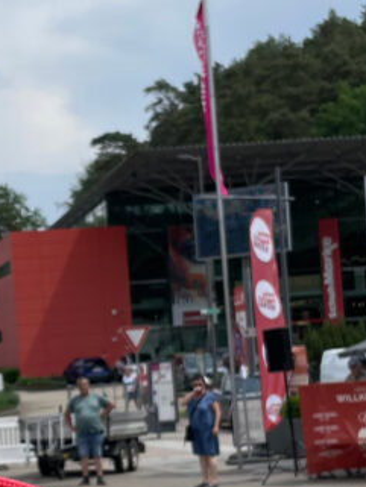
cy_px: 449
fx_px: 1169
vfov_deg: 22.9
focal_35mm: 83
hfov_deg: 17.6
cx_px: 64
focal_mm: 4.2
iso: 32
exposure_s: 1/6135
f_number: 1.6
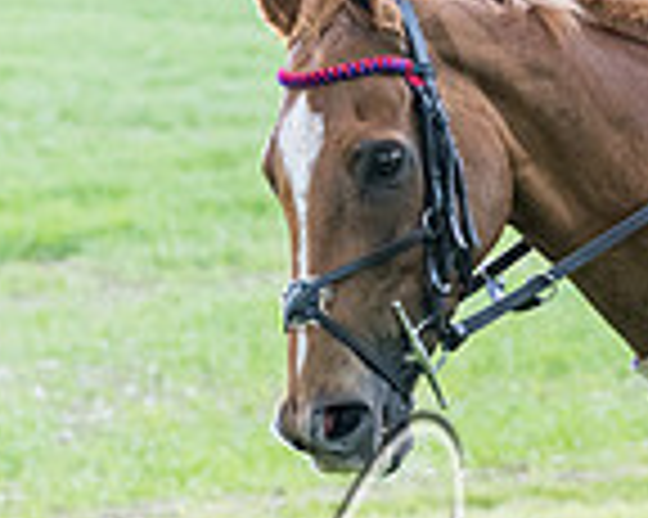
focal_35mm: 416
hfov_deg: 4.6
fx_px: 7973
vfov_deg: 3.7
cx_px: 1163
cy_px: 250
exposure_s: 1/1600
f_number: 4
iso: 800
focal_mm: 70
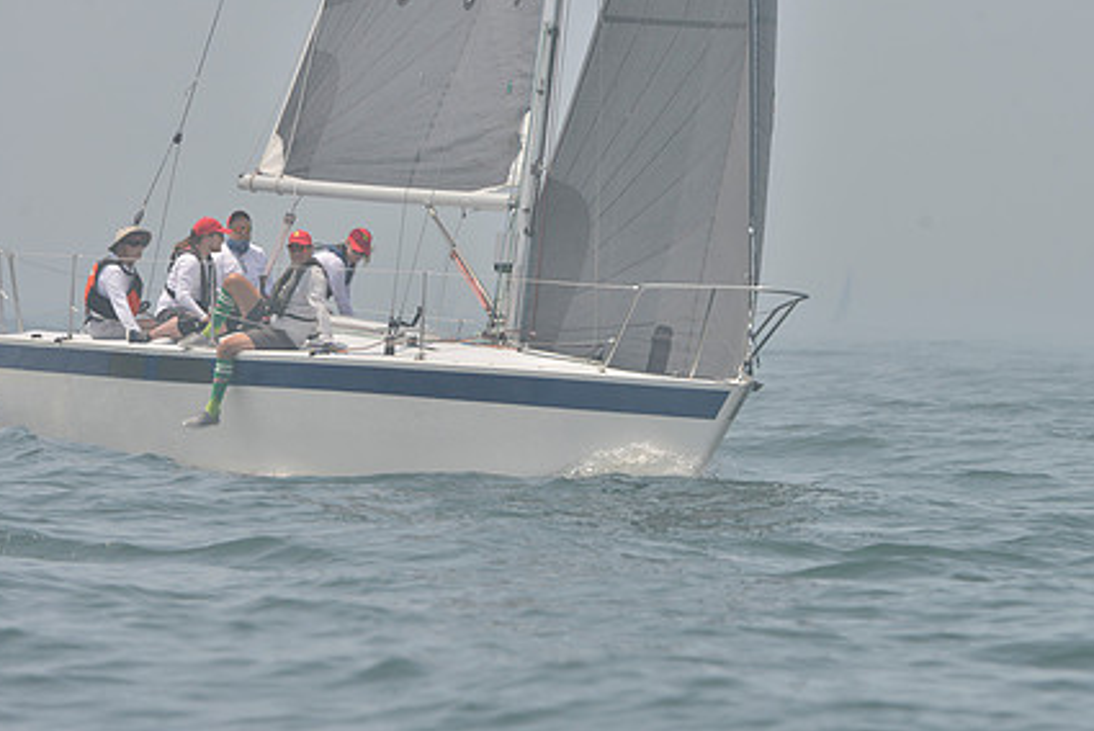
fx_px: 12437
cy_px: 282
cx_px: 605
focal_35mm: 409
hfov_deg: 5.0
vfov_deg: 3.4
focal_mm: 300
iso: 280
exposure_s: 1/1000
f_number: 9
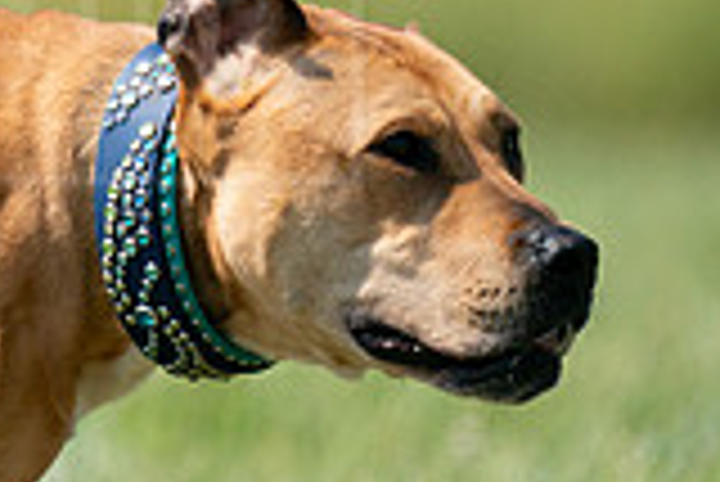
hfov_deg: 0.9
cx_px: -378
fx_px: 43538
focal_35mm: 2175
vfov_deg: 0.6
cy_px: 115
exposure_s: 1/4000
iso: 800
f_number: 6.3
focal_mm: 600
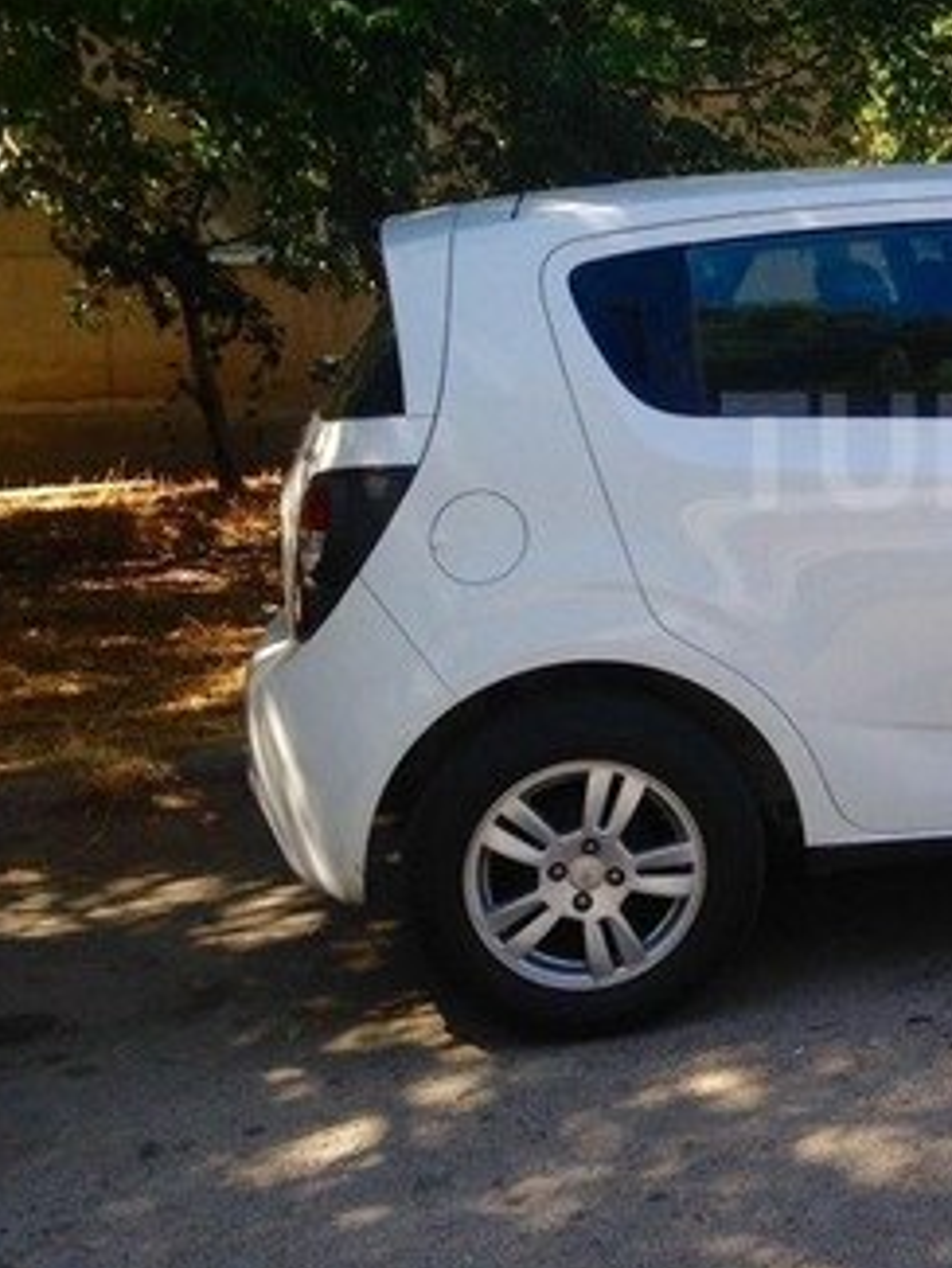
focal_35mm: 67
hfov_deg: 20.6
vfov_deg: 28.8
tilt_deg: -5.7
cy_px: 451
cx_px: 1120
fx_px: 2455
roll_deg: -0.7
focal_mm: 4.12
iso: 50
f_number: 2.4
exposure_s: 1/669
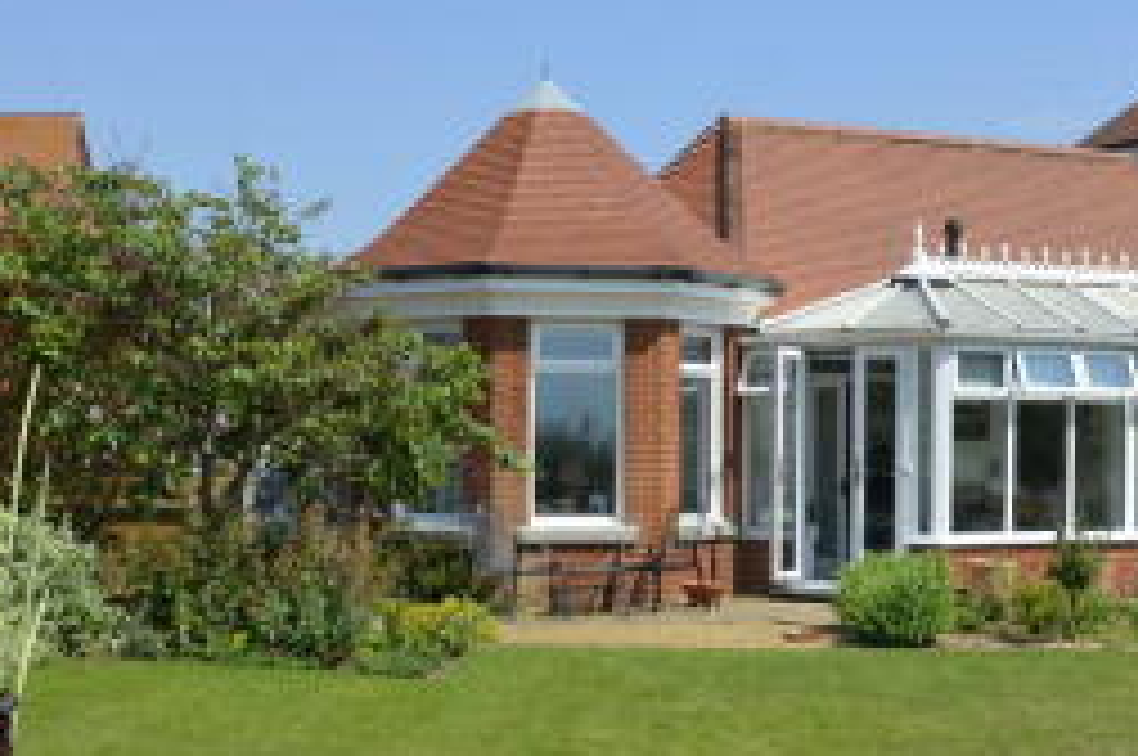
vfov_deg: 21.8
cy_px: 502
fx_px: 1957
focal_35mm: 62
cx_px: 652
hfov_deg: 32.4
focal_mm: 22
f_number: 8
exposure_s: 1/250
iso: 100
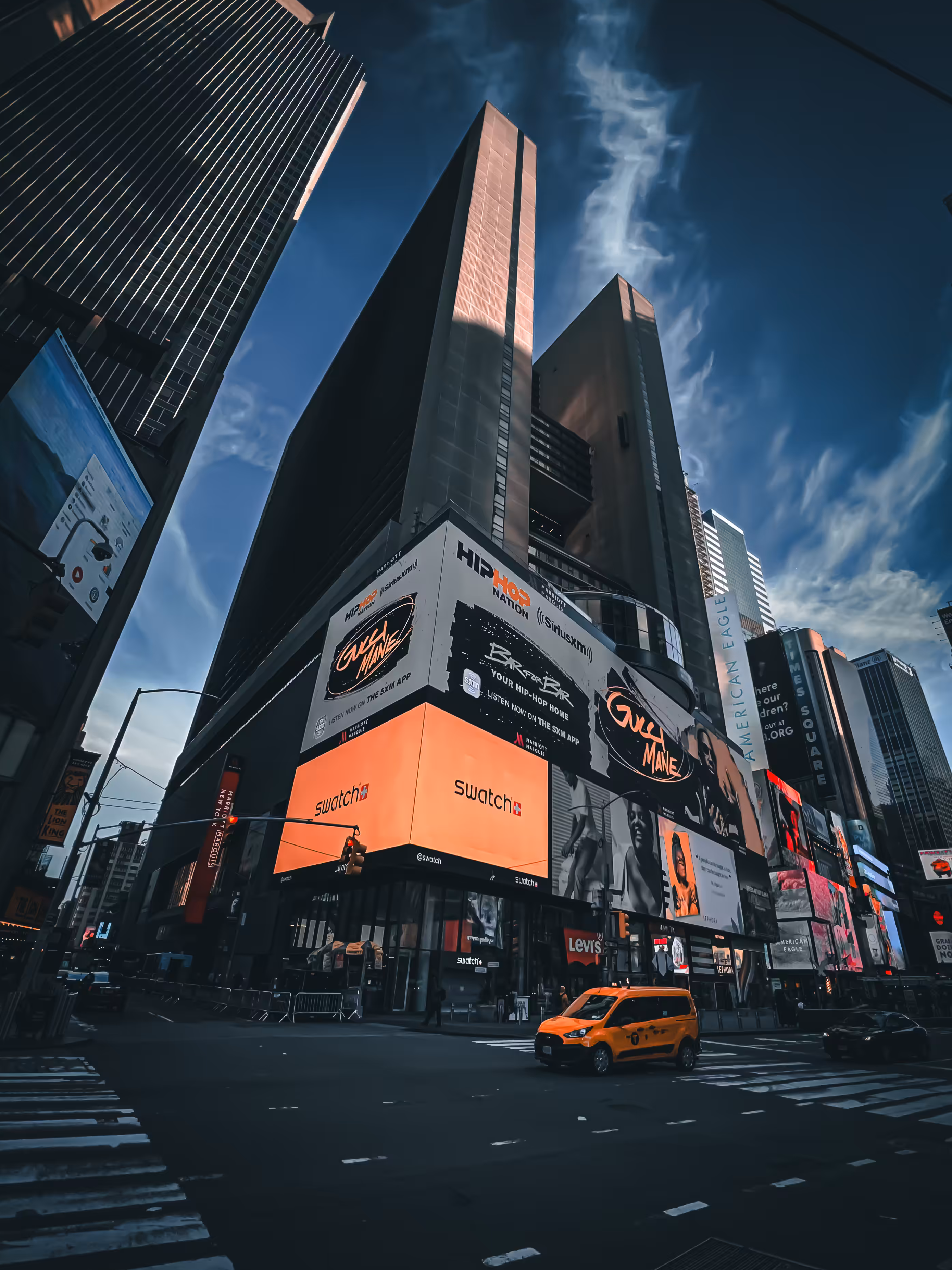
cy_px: 621
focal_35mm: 14
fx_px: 513
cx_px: 501
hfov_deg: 85.6
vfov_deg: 102.0
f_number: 1.8
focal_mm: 1.57
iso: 32
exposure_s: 1/350
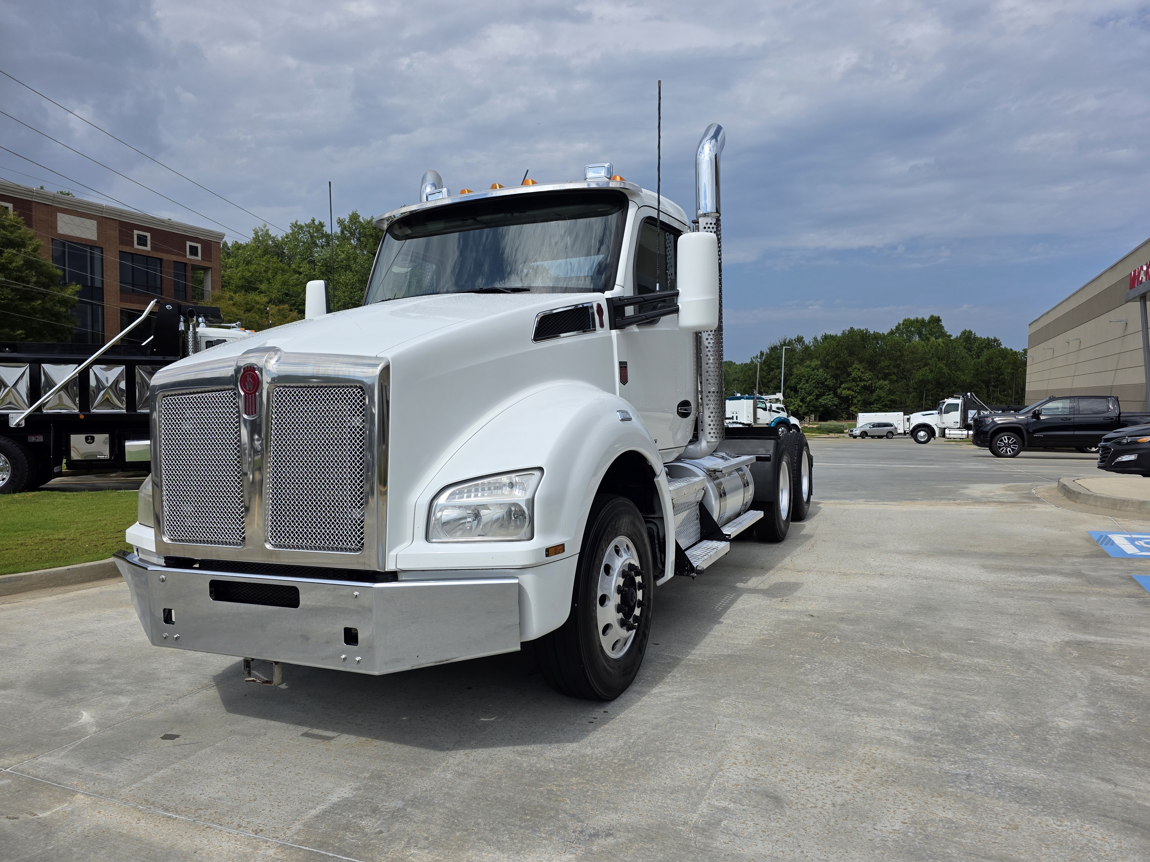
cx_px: 575
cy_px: 431
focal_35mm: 23
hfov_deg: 73.9
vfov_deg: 58.9
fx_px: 764
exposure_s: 1/7944
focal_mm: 6.3
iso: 64
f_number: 1.7
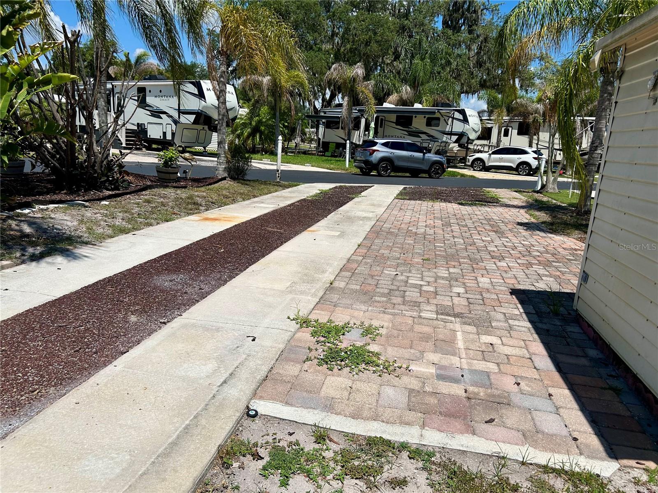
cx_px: 329
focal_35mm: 26
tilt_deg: -13.2
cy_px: 246
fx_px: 494
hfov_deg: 67.3
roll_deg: -3.0
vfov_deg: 53.1
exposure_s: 1/7463
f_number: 1.5
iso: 50
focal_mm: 5.7
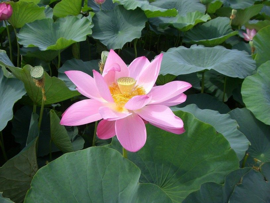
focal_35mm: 38
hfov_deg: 49.0
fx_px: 296
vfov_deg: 37.7
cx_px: 135
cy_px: 102
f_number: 4.3
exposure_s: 1/500
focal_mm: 6.2
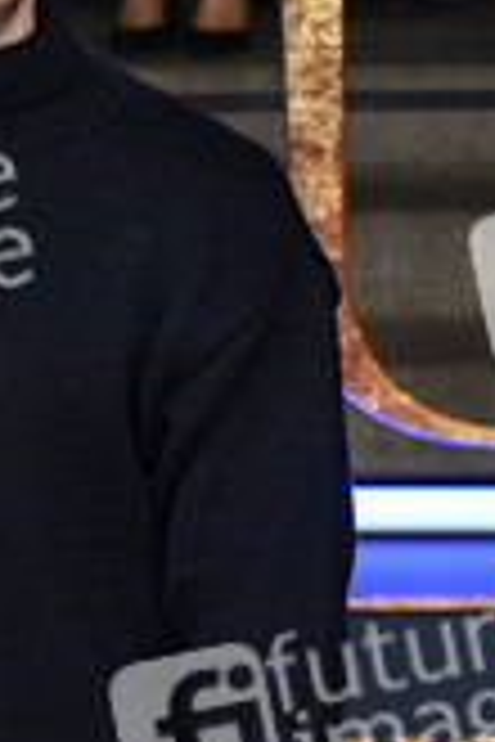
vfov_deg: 11.3
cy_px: 486
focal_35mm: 182
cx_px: -68
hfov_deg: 7.5
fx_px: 3753
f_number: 5.6
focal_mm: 75
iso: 640
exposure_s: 1/125
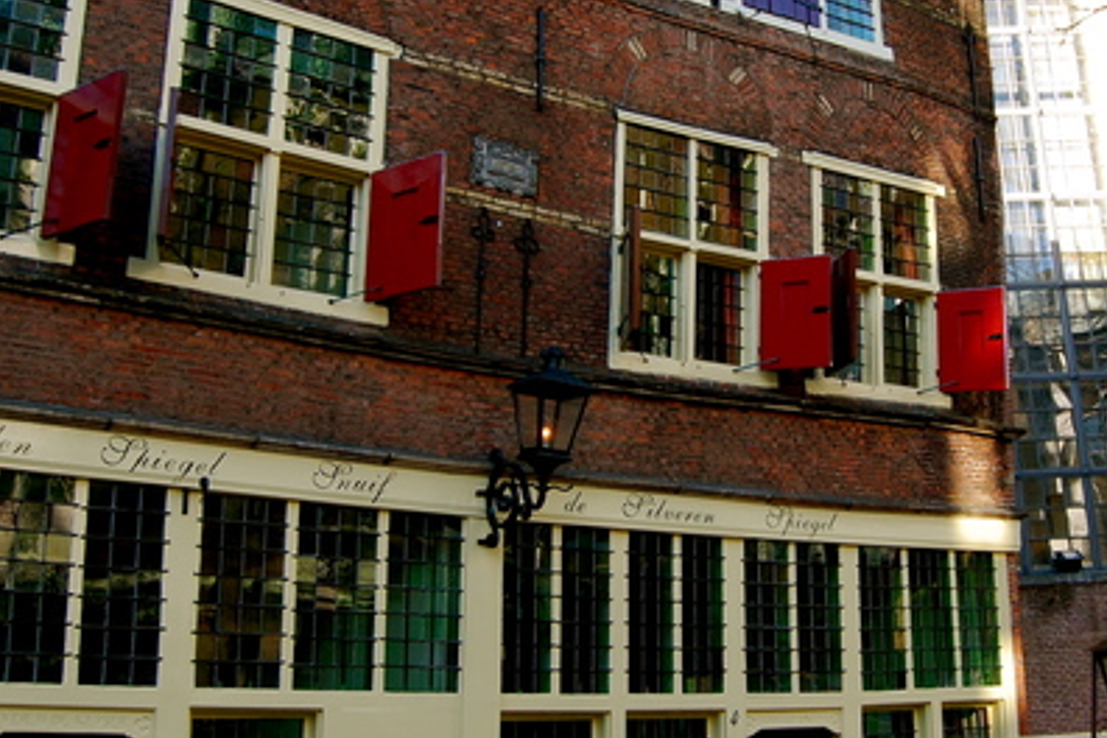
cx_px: 702
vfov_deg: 29.8
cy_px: 333
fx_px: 1384
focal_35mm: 45
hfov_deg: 43.2
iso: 400
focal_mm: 18
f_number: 5.6
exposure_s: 1/125
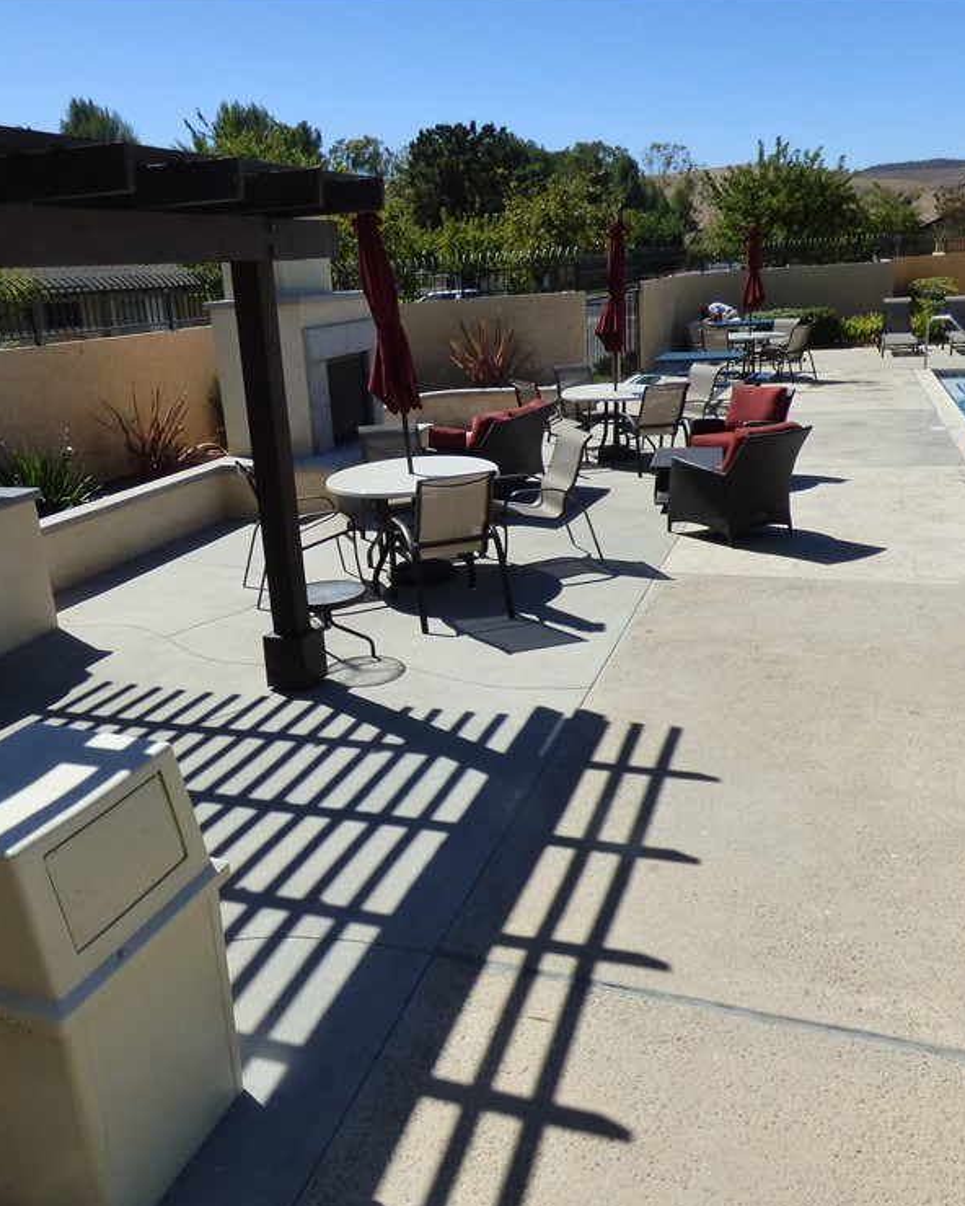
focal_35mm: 27
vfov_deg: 64.1
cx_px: 437
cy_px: 616
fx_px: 964
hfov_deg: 53.1
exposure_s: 1/2000
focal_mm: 3.58
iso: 160
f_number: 2.8
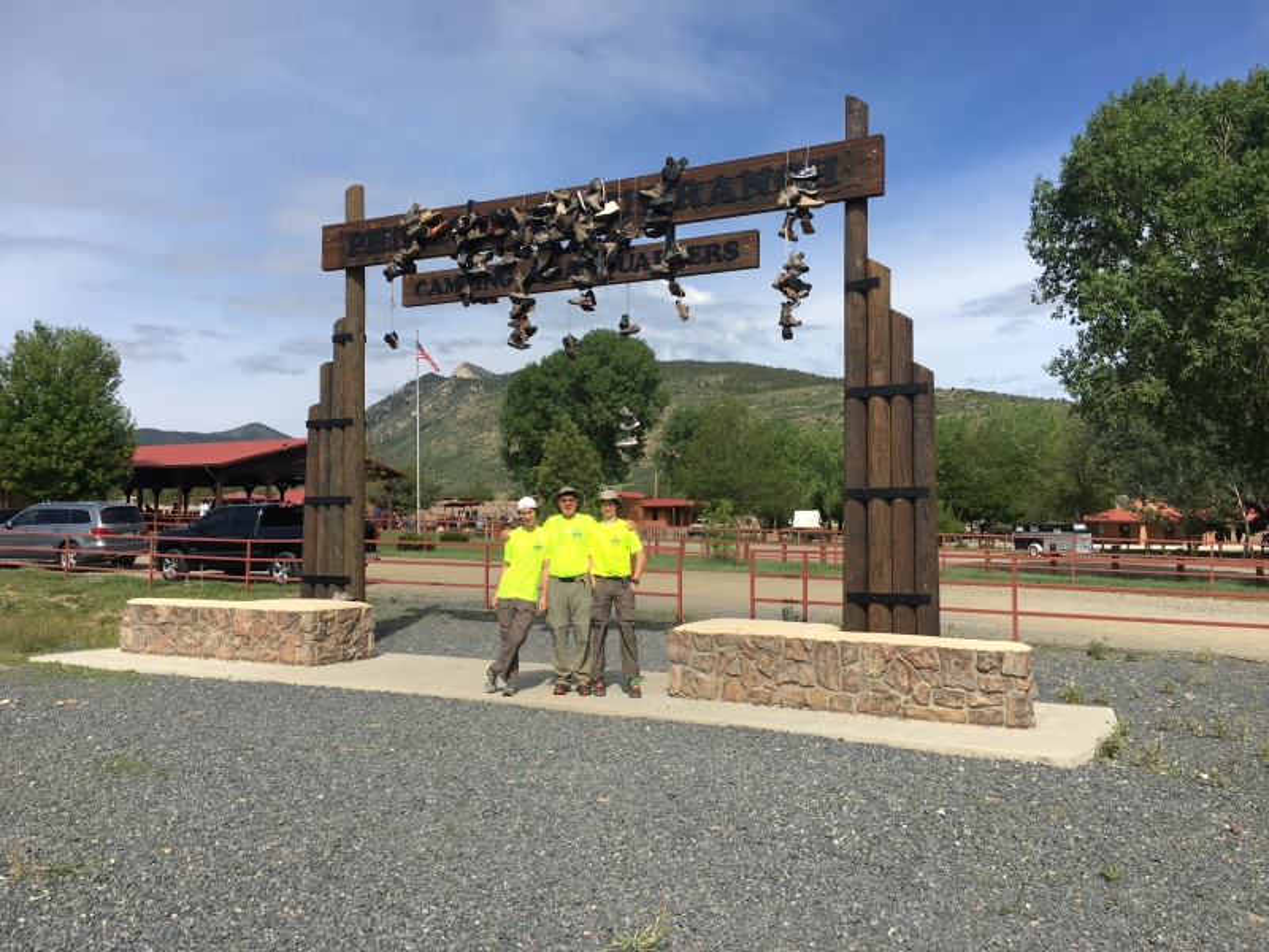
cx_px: 634
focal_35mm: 29
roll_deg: +0.6
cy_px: 476
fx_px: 1063
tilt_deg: +2.1
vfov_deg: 48.2
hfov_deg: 61.7
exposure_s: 1/1923
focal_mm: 4.15
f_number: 2.2
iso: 25
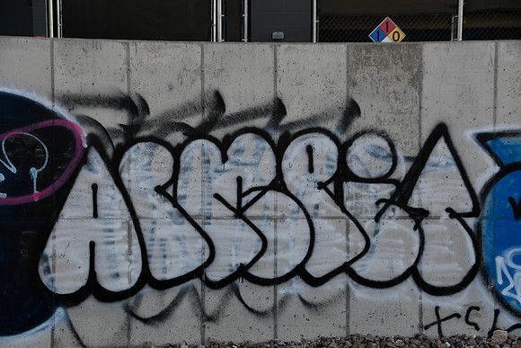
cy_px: 174
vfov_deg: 14.7
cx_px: 260
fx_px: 1346
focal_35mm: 93
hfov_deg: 21.9
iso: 200
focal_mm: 62
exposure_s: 1/250
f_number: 8
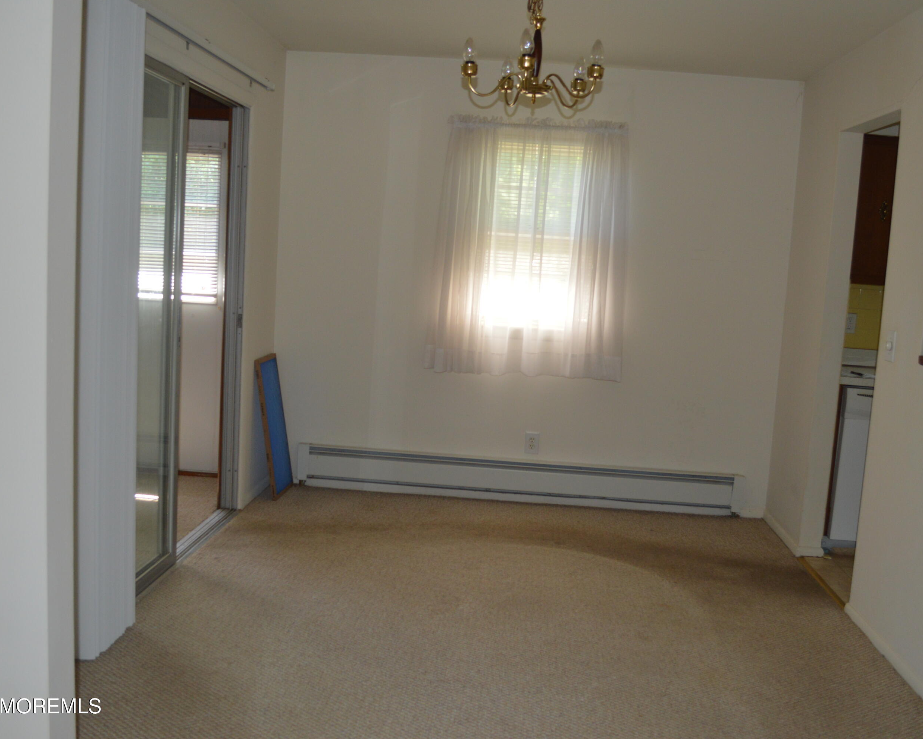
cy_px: 369
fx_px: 929
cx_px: 488
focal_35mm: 34
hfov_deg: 52.8
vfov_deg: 43.4
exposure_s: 1/60
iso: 450
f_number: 3.8
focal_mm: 20
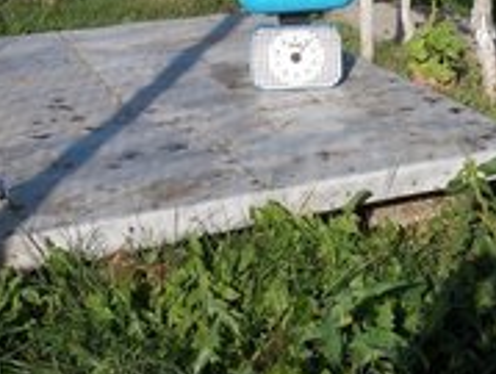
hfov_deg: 23.2
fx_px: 1206
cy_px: 51
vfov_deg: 17.4
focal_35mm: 84
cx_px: 296
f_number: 6.5
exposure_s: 1/250
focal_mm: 6.1
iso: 80
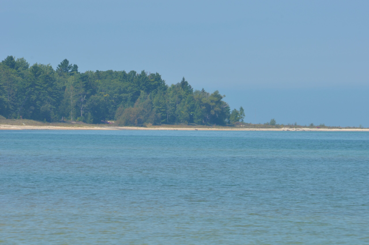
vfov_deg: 2.3
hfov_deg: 3.4
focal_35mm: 600
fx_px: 6142
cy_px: 122
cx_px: 184
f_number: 22
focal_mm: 400
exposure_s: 1/125
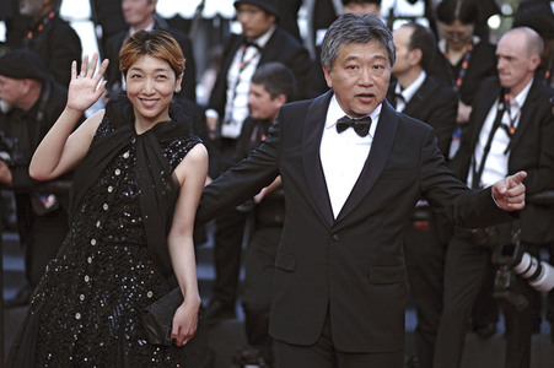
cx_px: 277
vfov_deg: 16.2
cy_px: 184
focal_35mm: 84
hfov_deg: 24.2
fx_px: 1292
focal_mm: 56
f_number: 1.2
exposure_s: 1/640
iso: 80
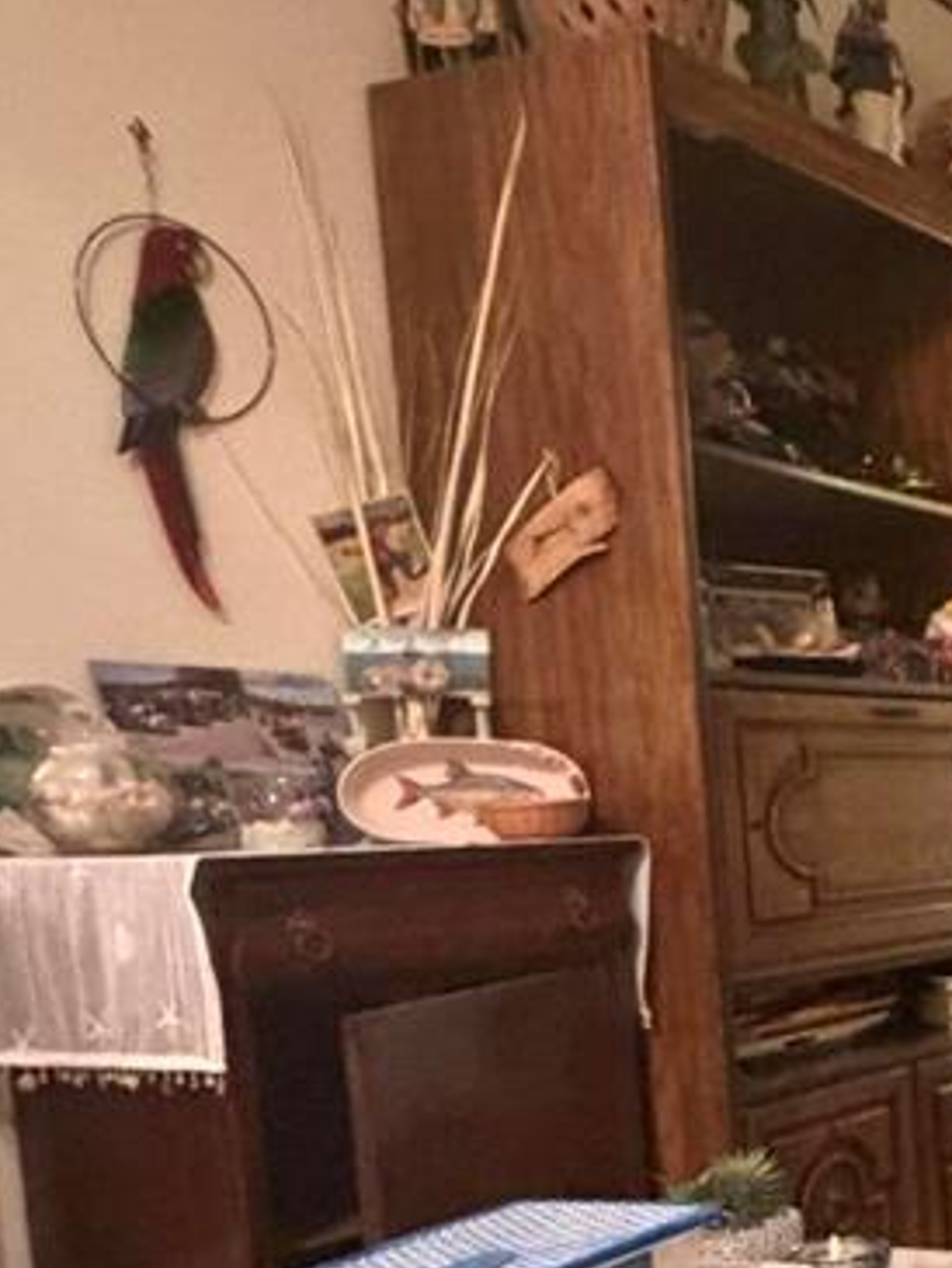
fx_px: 1686
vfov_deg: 39.9
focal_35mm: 46
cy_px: 973
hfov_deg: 24.2
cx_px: 1452
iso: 1000
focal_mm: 2.22
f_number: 2.2
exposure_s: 1/40
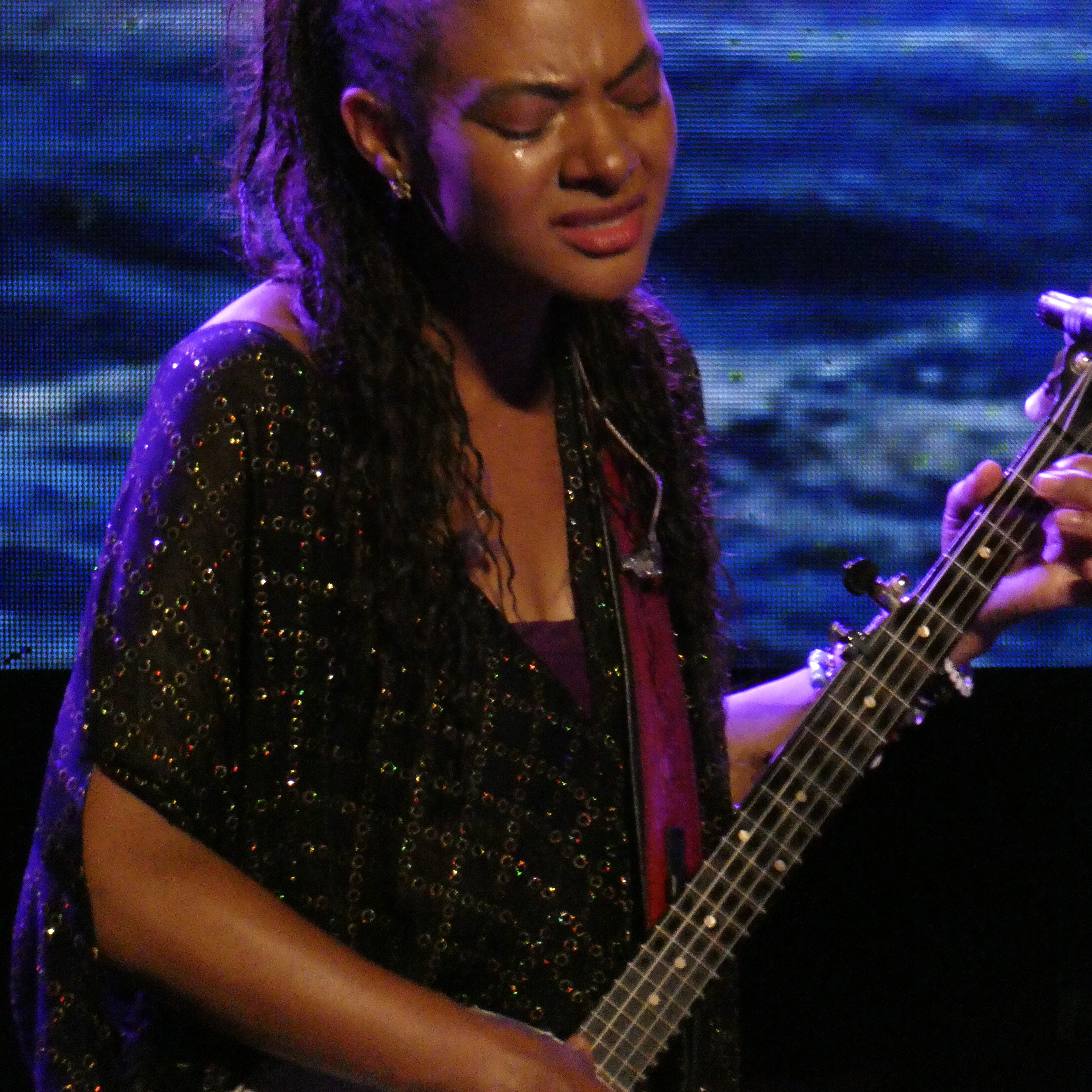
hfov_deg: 2.1
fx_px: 30301
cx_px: 546
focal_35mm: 849
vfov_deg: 2.1
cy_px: 491
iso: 1600
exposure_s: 1/30
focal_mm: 129
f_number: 6.4
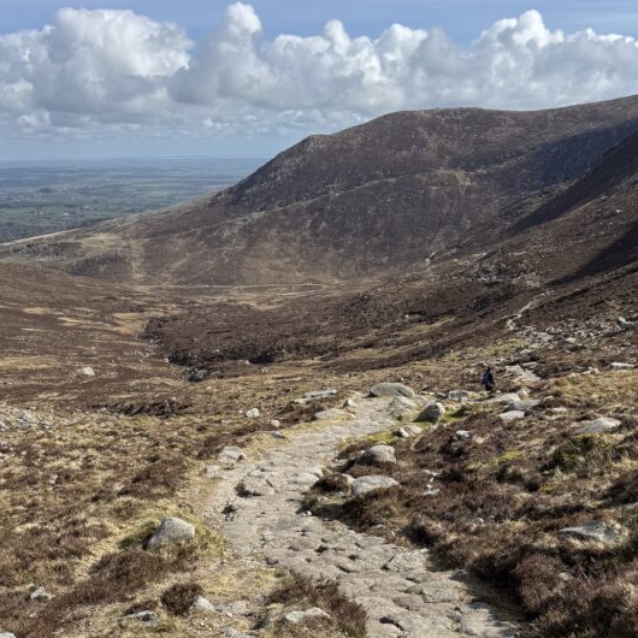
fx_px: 855
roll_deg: +2.8
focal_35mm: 41
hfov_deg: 40.9
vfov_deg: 39.5
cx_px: 314
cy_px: 502
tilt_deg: -22.8
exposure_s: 1/4950
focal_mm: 6.76
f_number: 1.78
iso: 80
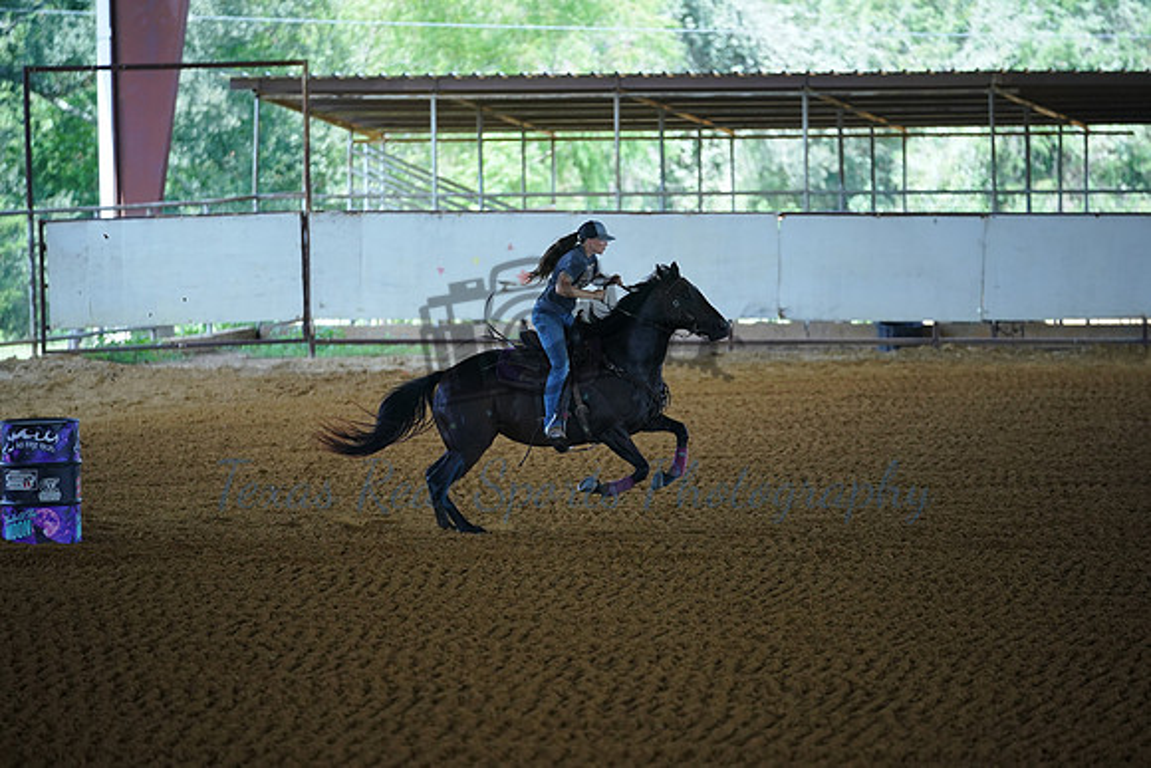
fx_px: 6396
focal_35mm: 200
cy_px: 384
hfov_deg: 10.3
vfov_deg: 6.9
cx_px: 576
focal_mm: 200
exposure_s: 1/2000
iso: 2000
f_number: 2.8
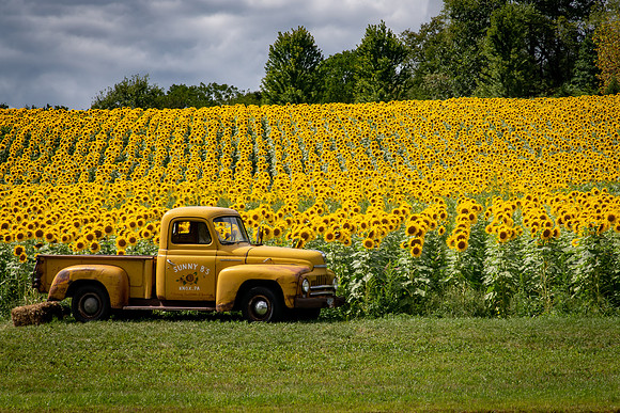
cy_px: 183
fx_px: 2304
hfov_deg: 15.3
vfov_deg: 10.3
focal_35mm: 134
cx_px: 346
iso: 400
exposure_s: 1/160
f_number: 22
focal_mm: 120
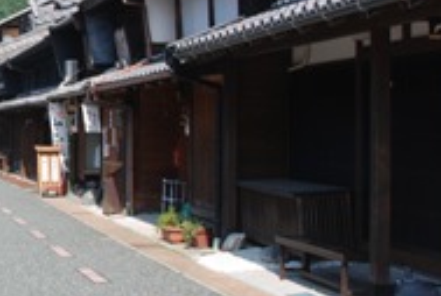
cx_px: -93
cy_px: 78
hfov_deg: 22.2
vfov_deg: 16.3
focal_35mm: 84
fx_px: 1031
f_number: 10
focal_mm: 22
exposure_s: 1/100
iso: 100
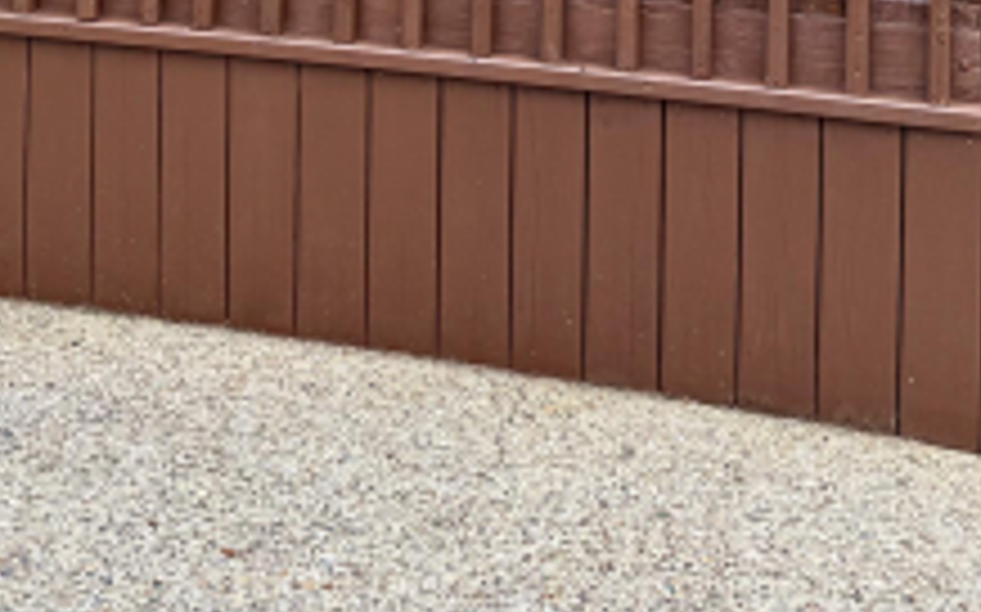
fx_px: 2084
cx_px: 488
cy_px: -508
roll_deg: -1.6
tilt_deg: -1.3
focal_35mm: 78
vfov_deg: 14.6
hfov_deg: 26.5
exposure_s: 1/251
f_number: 1.78
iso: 80
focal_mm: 6.76
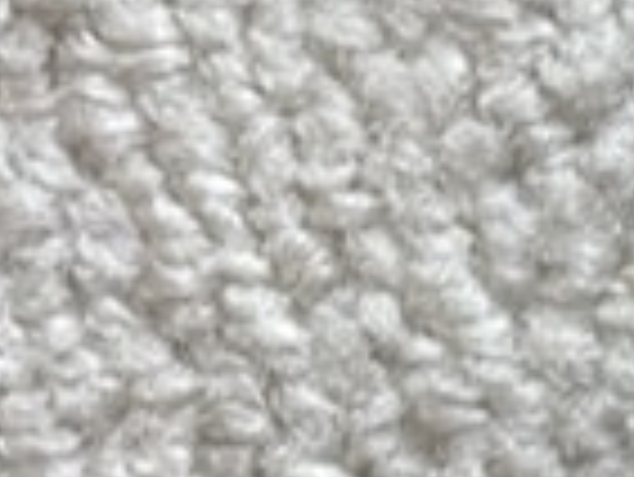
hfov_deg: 9.5
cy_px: 734
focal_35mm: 177
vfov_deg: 8.2
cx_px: 1700
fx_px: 3245
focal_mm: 4.2
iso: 250
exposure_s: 1/60
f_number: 1.6
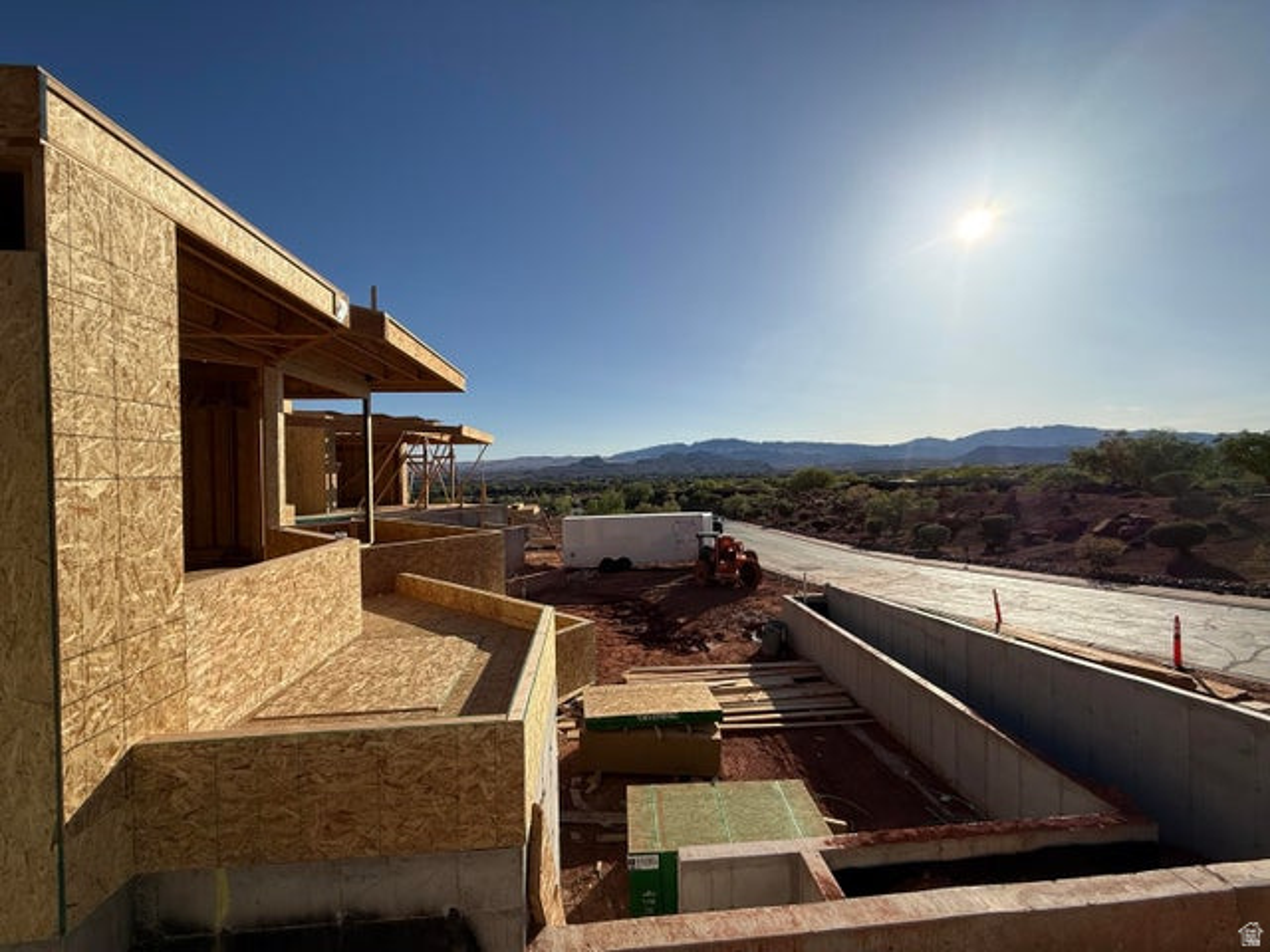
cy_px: 476
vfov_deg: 85.7
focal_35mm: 14
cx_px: 635
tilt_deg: +1.2
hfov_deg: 102.1
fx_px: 514
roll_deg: +1.6
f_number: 2.2
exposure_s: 1/4149
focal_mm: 2.22
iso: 50
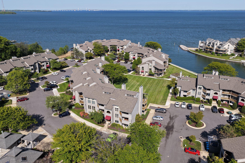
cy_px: 82
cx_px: 122
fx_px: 191
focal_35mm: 28
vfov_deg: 46.4
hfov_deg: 65.5
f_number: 2.8
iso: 100
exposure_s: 1/40
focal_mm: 14.45
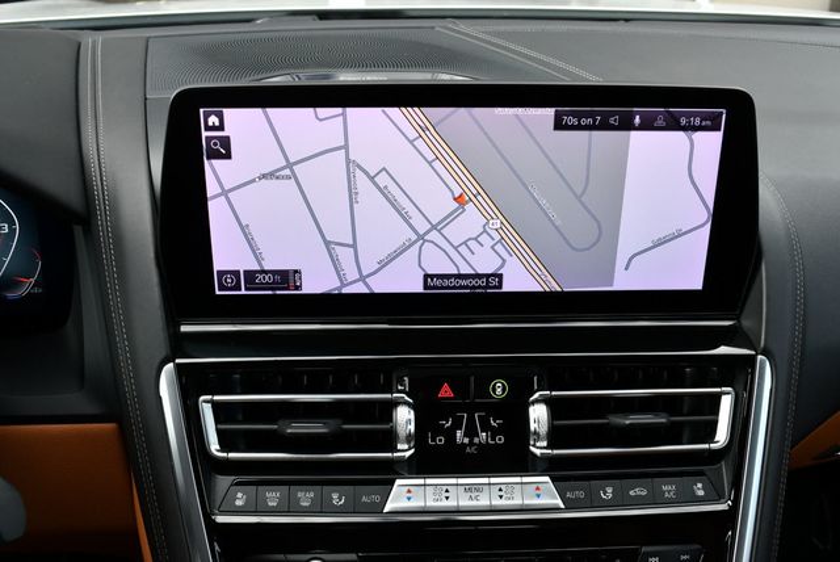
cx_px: 420
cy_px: 281
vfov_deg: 36.9
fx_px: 841
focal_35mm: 36
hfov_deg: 53.1
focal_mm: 18
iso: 400
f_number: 5.6
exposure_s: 1/250
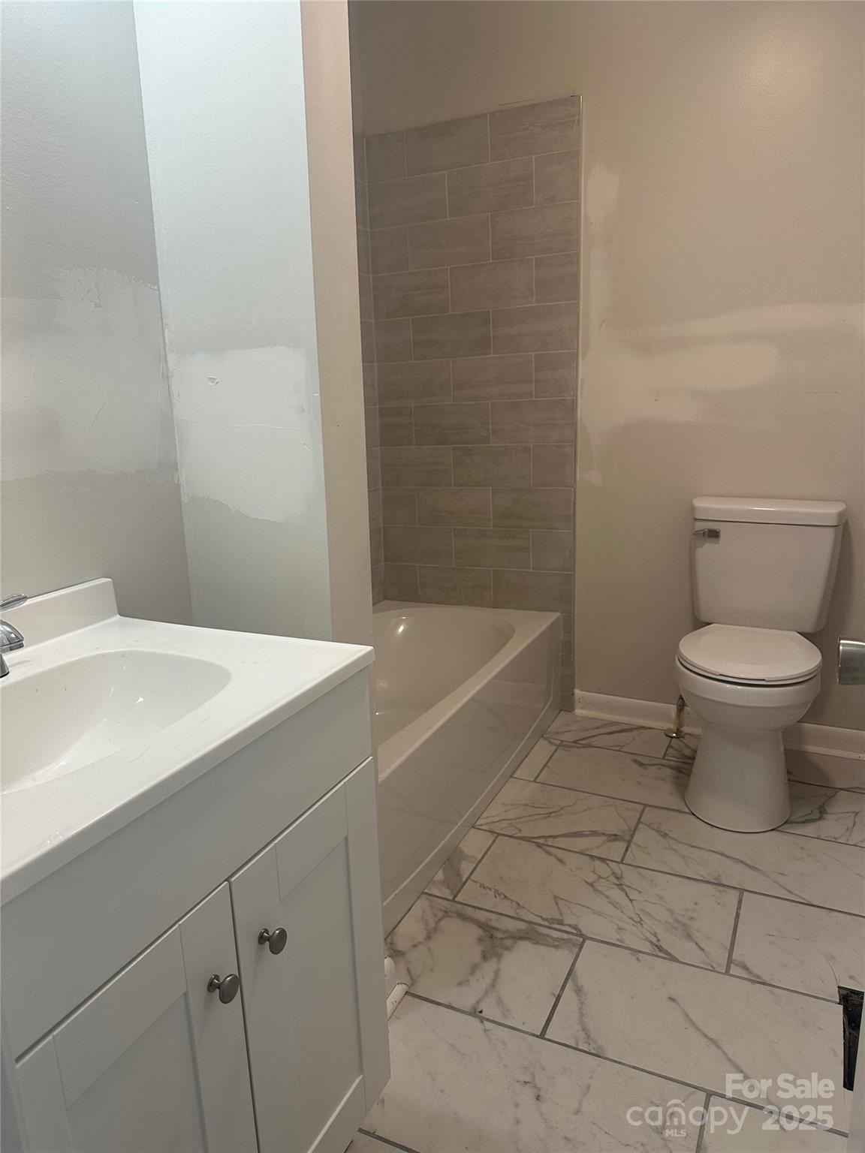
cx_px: 432
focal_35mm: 24
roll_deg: +0.9
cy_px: 576
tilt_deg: -12.6
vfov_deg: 71.6
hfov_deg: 56.8
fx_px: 800
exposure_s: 1/120
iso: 160
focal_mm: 6.86
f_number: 1.78
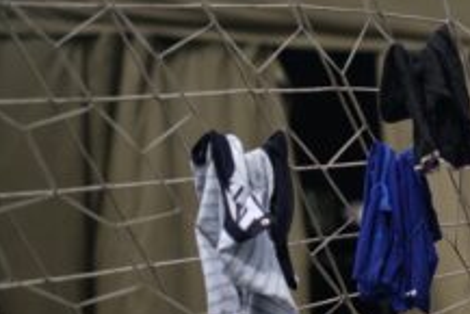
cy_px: 218
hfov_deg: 17.9
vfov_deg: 13.3
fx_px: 1346
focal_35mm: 103
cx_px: 687
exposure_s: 1/2000
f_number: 1.4
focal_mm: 35
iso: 50
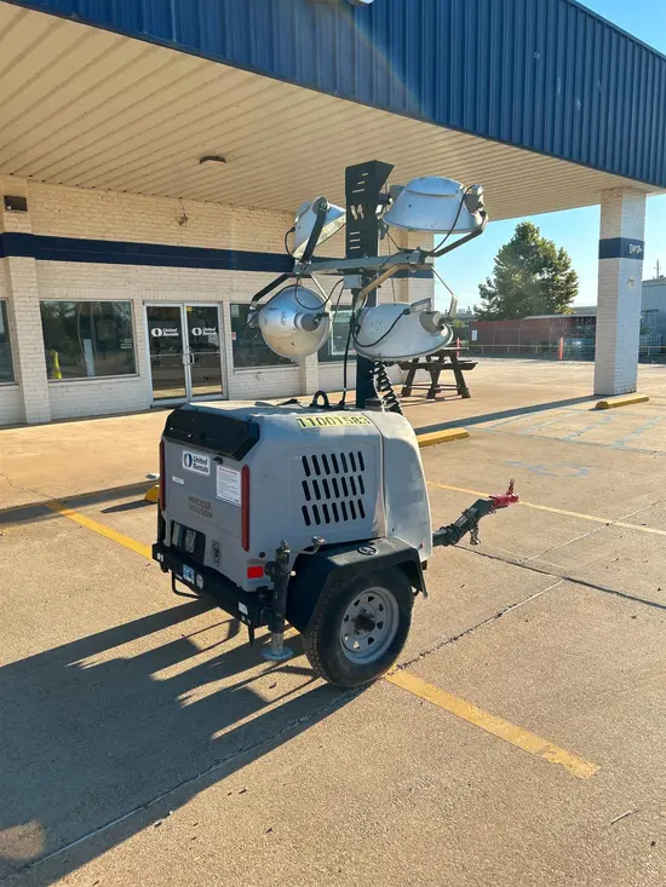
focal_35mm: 26
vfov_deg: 67.3
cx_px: 333
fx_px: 667
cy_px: 444
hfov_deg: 53.1
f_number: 1.5
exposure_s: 1/1575
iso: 50
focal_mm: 5.7
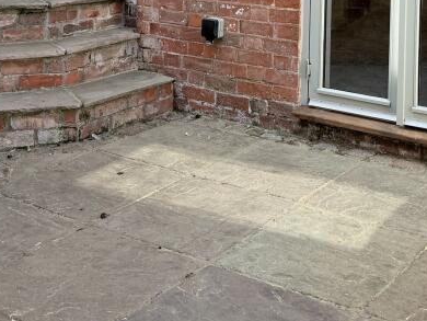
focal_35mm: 63
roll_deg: -0.9
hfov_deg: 30.4
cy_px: -66
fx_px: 778
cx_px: 301
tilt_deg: -4.0
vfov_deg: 21.6
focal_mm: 6.76
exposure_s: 1/750
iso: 80
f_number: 1.78
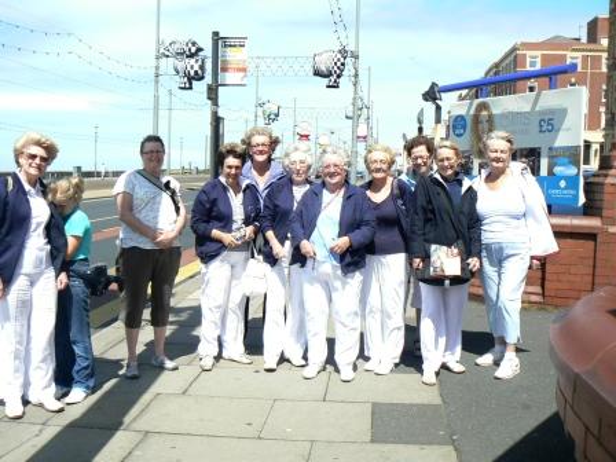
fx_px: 641
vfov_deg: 39.7
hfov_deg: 51.4
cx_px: 308
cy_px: 231
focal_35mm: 36
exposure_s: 1/1000
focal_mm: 6
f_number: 2.8
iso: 100
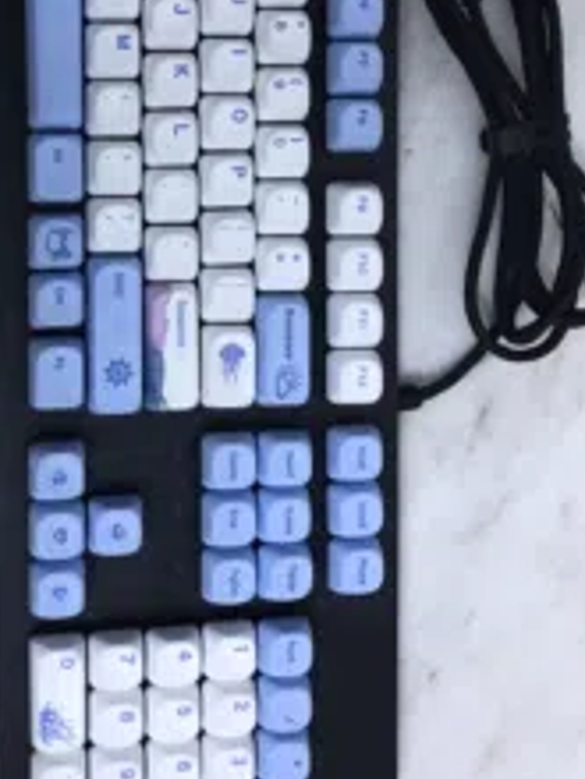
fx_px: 1149
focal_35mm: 51
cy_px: 191
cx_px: 131
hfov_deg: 28.1
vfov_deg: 36.6
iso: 64
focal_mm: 3.99
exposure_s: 1/16
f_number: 1.8
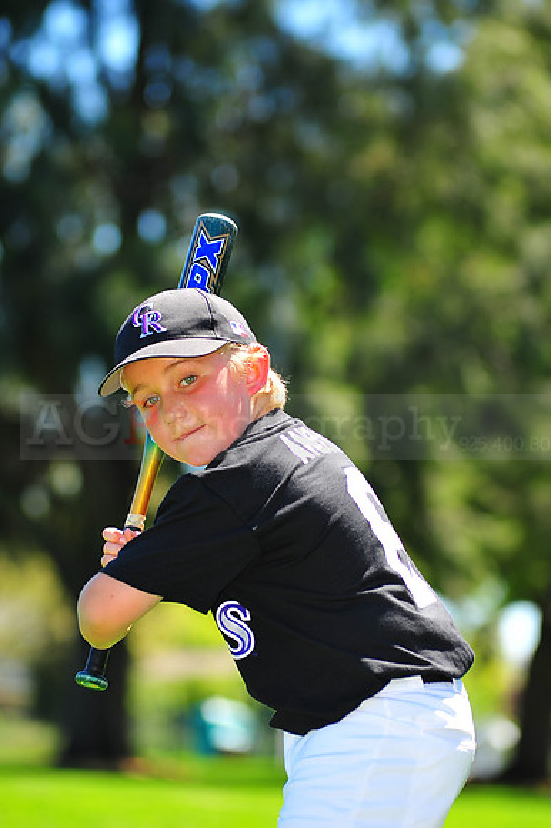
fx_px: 4137
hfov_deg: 7.6
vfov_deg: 11.4
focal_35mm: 180
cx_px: 276
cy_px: 414
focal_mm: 180
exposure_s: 1/400
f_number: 5
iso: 200
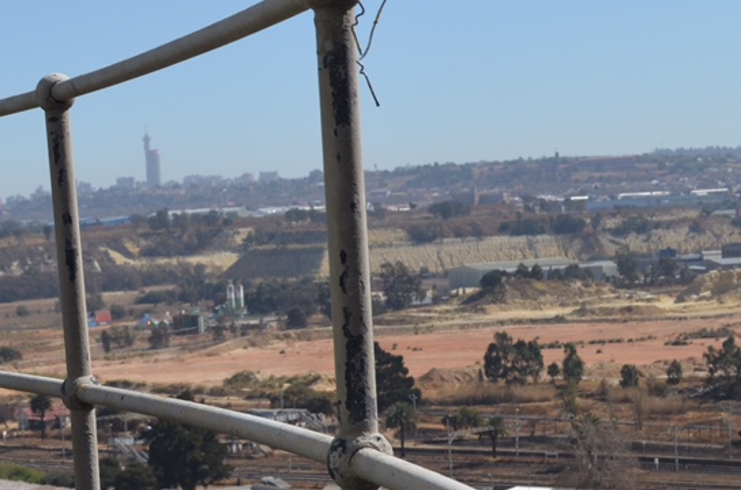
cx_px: -65
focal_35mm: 113
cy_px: 343
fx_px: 2320
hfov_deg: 17.5
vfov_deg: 12.0
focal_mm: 32
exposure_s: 1/250
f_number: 8
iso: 100
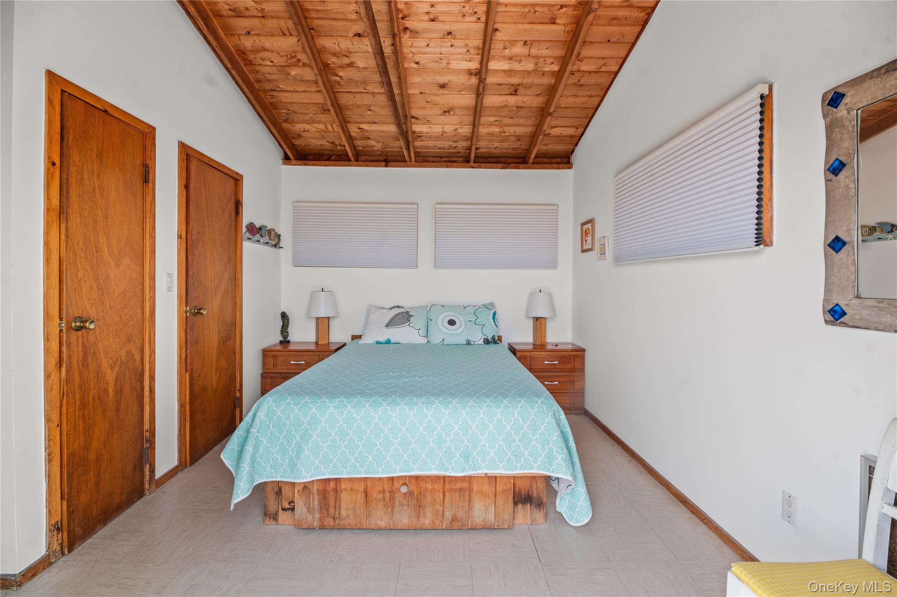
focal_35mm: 14
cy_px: 298
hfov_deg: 104.3
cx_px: 448
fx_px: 349
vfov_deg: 81.1
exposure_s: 1/80
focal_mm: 14
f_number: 7.1
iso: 320
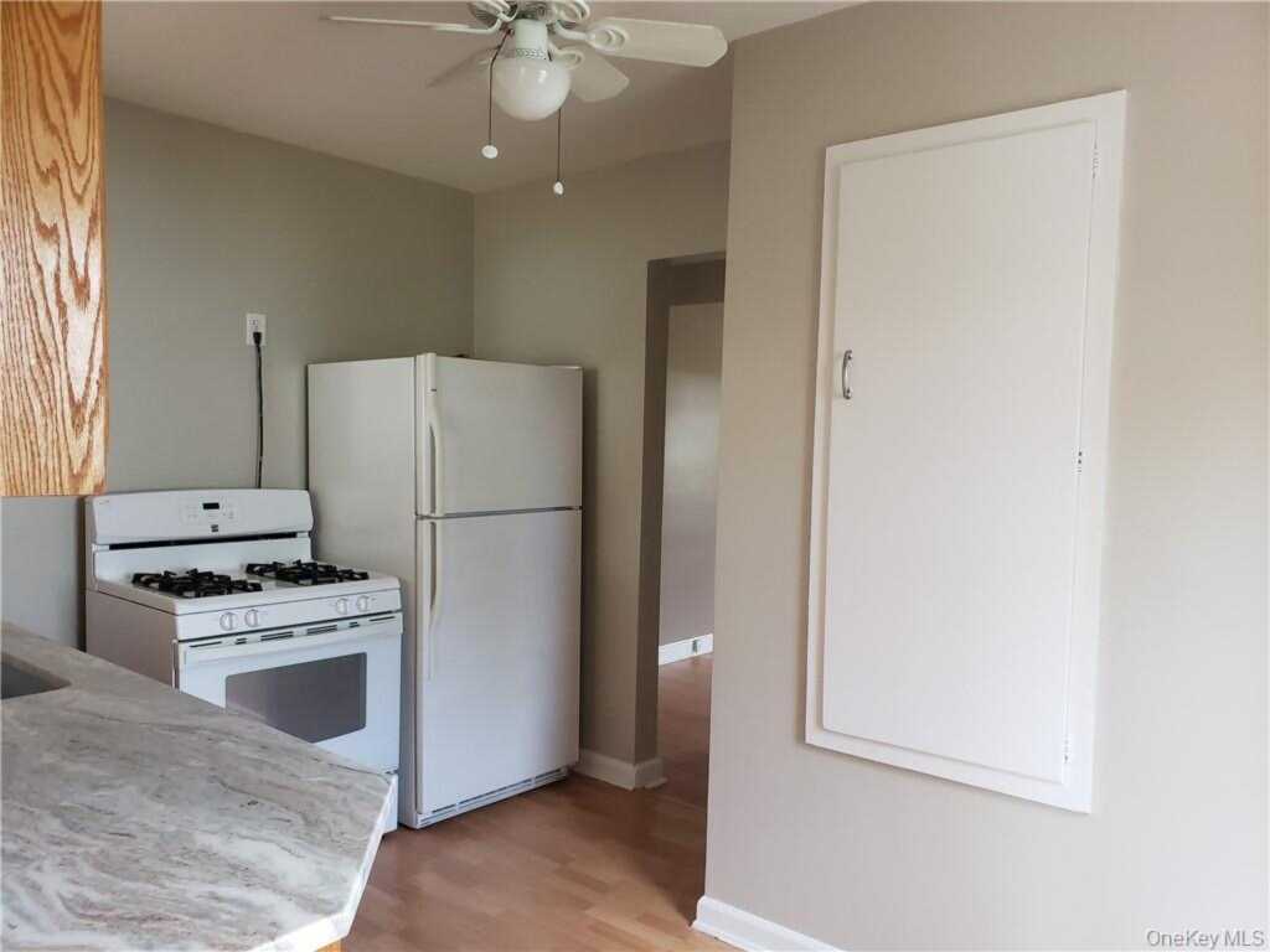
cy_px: 476
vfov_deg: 53.1
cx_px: 635
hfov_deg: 67.3
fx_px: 954
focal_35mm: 26
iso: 250
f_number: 2.4
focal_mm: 4.3
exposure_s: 1/60
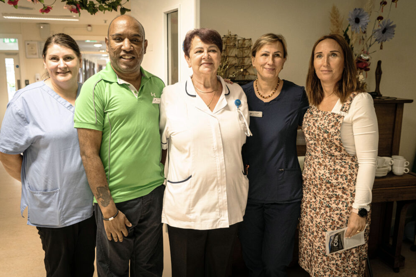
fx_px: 370
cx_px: 204
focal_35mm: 32
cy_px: 139
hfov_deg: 58.7
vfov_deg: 41.1
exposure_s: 1/160
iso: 1600
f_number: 4
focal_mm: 31
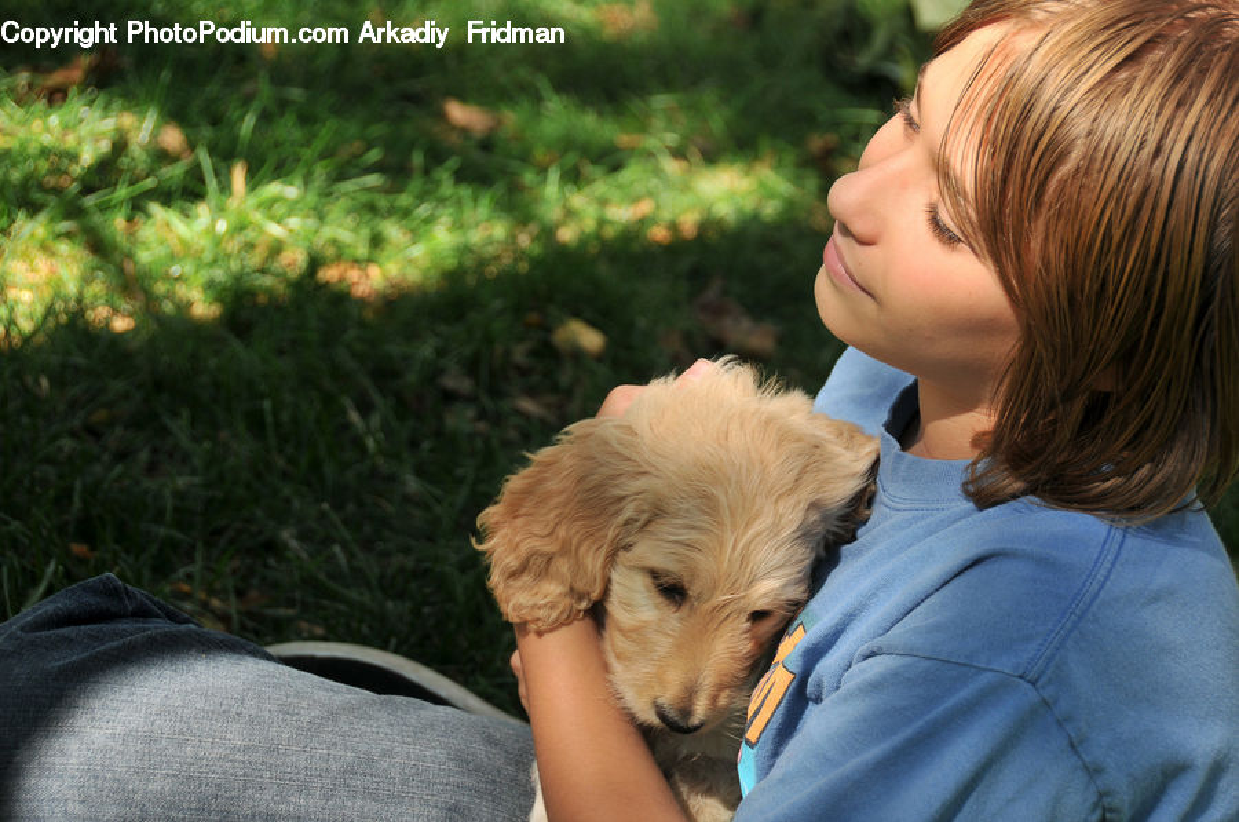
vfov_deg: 12.1
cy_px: 411
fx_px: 3866
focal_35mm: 112
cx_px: 620
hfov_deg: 18.2
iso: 200
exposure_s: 1/250
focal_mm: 75
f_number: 5.6
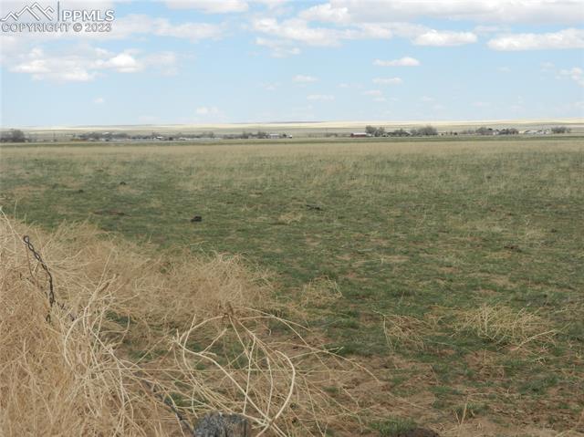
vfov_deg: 24.4
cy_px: 218
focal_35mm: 60
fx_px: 1011
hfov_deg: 32.2
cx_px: 292
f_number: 4.5
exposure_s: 1/800
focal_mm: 10.9
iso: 160
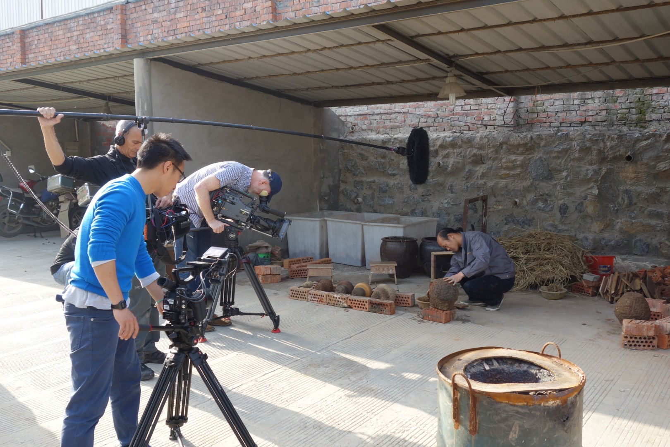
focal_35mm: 34
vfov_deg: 38.9
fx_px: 633
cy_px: 224
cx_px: 335
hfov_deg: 55.8
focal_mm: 12.48
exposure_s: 1/100
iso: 125
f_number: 5
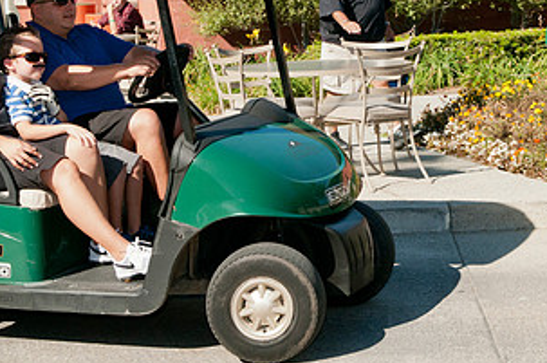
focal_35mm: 89
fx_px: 1350
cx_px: 345
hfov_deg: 22.8
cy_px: 71
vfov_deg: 15.2
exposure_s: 1/200
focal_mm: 31
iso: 400
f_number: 9
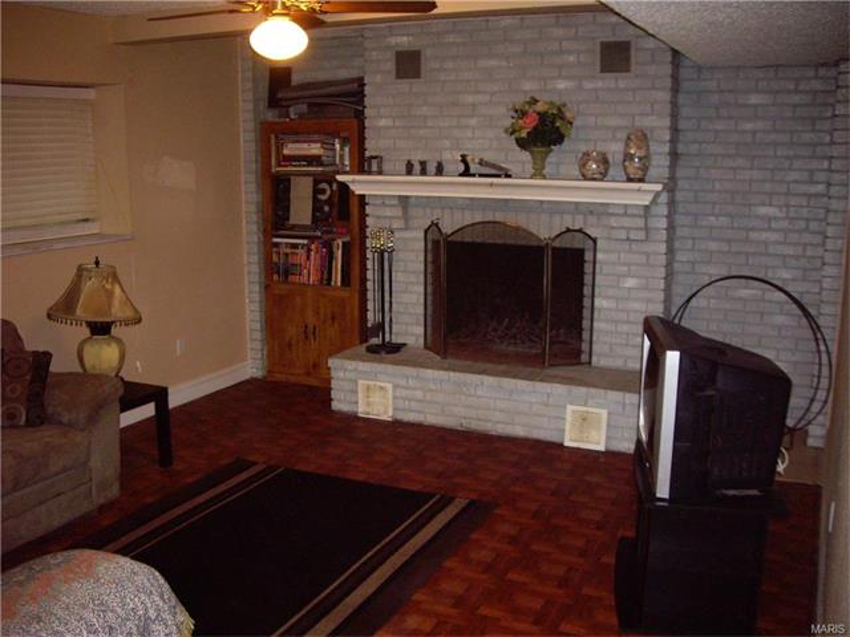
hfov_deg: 49.0
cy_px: 318
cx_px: 425
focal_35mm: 38
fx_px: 933
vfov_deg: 37.7
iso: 200
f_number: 2.7
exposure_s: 1/40
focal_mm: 6.2
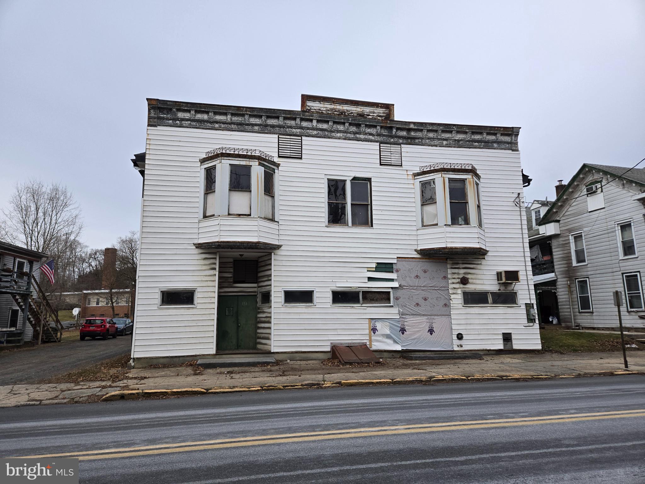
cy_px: 242
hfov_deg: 73.9
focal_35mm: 23
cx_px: 322
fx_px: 429
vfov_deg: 58.9
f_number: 1.8
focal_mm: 5.4
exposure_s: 1/500
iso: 25
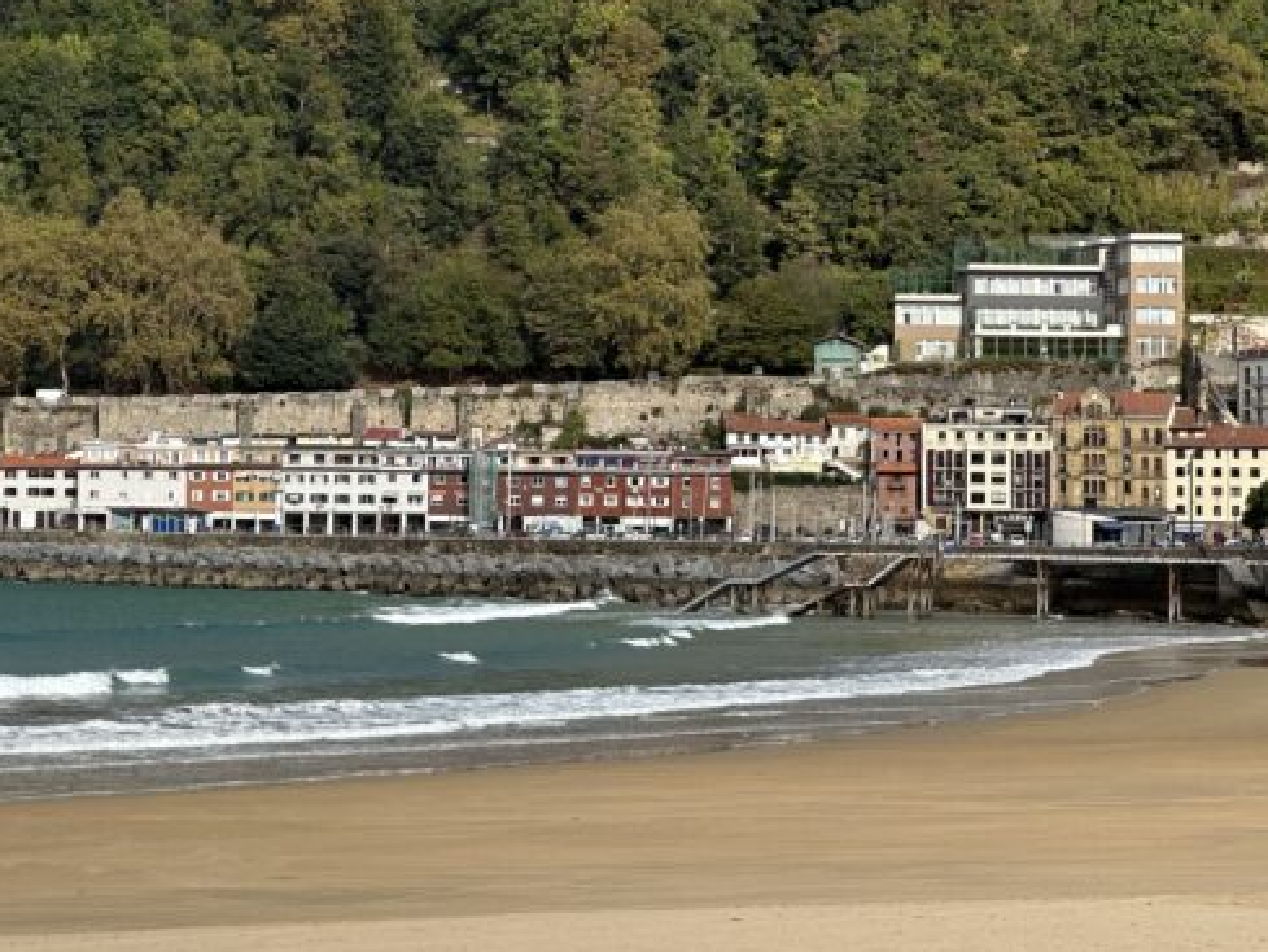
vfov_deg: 12.2
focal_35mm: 121
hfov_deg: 16.2
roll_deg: -0.5
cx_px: 405
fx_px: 4433
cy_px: 298
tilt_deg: +3.5
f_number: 2.8
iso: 32
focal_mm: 9
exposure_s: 1/727
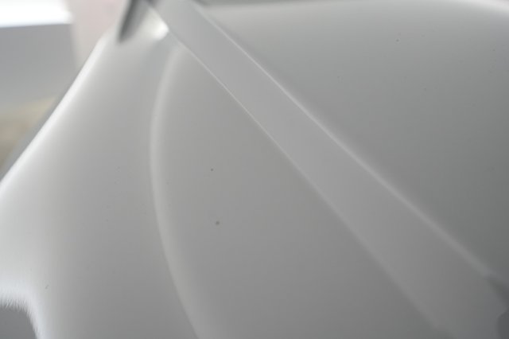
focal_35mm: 28
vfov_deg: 46.4
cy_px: 170
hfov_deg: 65.5
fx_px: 396
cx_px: 254
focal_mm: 28
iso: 1600
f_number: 4.5
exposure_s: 1/80
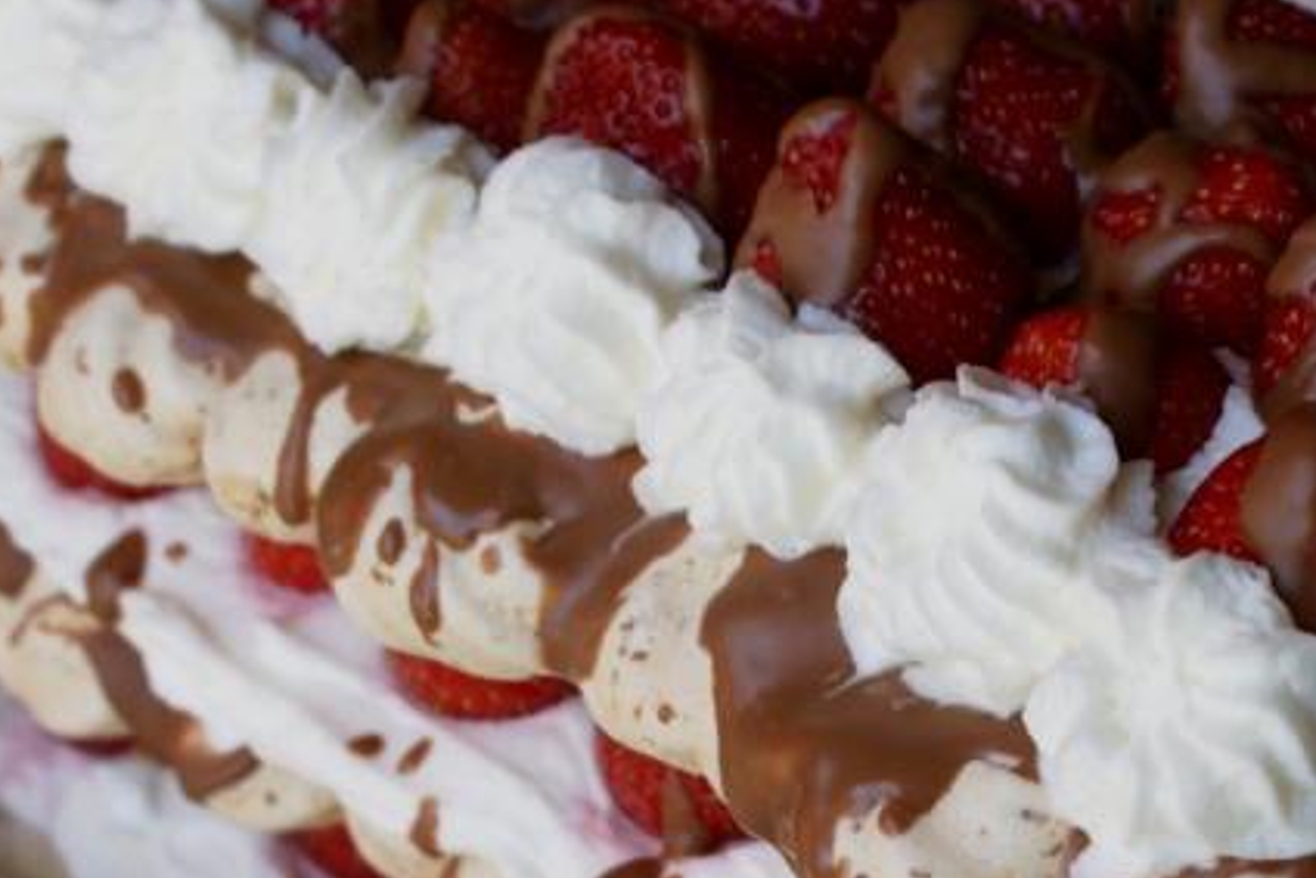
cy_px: 805
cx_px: 1130
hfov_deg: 14.0
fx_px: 5302
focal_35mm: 145
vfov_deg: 9.4
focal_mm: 40
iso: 160
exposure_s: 1/60
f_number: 6.3
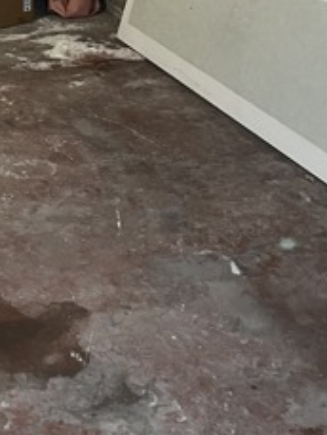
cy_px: -103
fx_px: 856
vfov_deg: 25.3
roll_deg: +0.5
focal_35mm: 68
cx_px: -40
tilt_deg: -7.7
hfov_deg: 20.5
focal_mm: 5.1
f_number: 1.6
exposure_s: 1/25
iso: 640
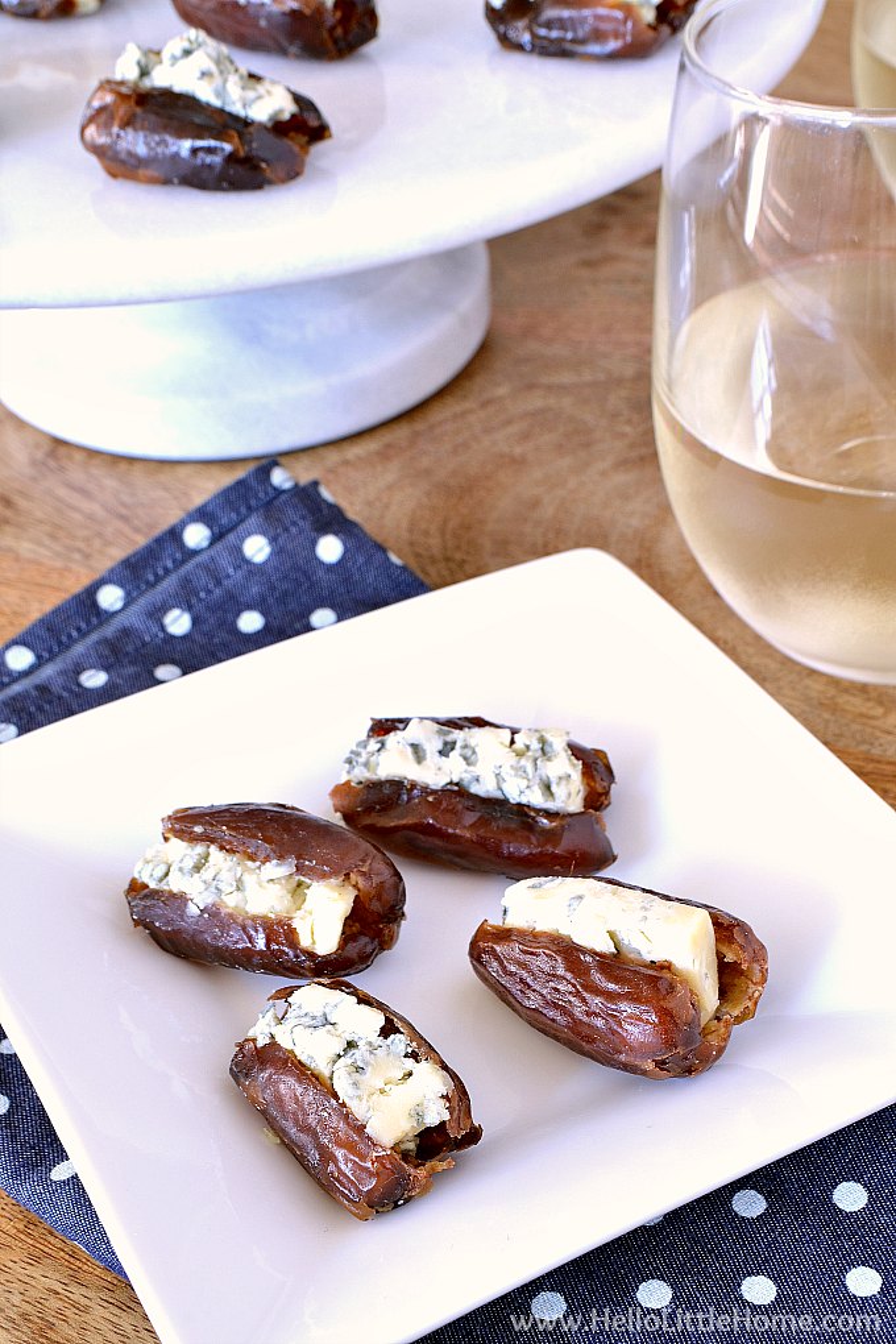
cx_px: 448
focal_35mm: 57
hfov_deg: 23.8
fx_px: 2128
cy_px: 672
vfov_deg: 35.1
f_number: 14
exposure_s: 1/1.6
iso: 100
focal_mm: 38
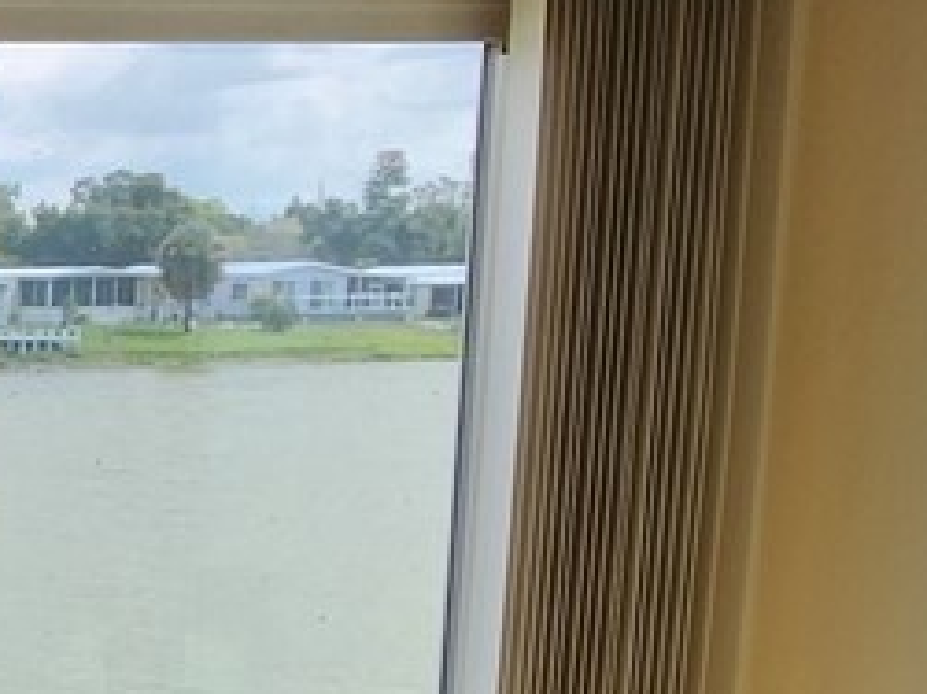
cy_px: 631
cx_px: -1056
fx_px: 2222
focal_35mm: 83
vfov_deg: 17.5
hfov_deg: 16.3
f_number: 2.2
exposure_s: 1/533
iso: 50
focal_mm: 2.2
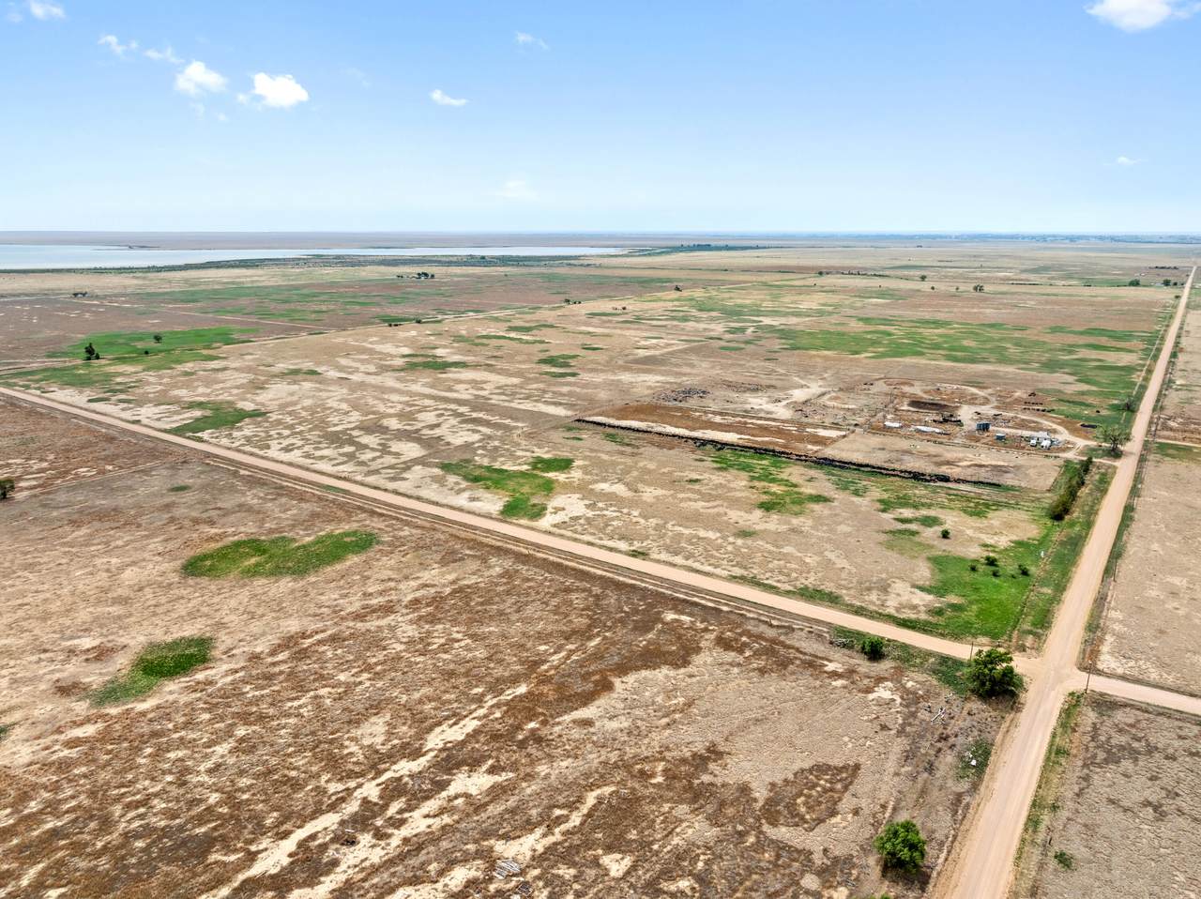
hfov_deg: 71.6
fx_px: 832
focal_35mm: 24
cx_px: 600
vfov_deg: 56.8
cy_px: 450
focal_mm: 12.29
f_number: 2.8
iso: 130
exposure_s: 1/240
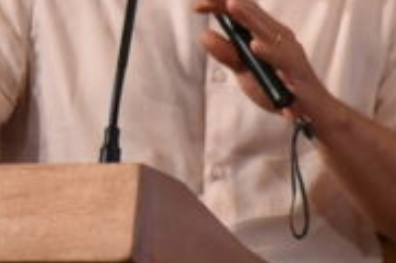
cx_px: -207
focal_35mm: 835
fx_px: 9177
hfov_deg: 2.5
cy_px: -143
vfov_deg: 1.6
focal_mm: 135
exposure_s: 1/500
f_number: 4.8
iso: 5000
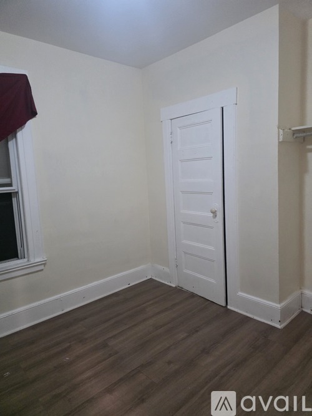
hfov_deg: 58.9
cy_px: 208
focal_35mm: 23
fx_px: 276
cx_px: 156
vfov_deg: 73.9
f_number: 1.7
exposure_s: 1/120
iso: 1600
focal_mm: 6.3
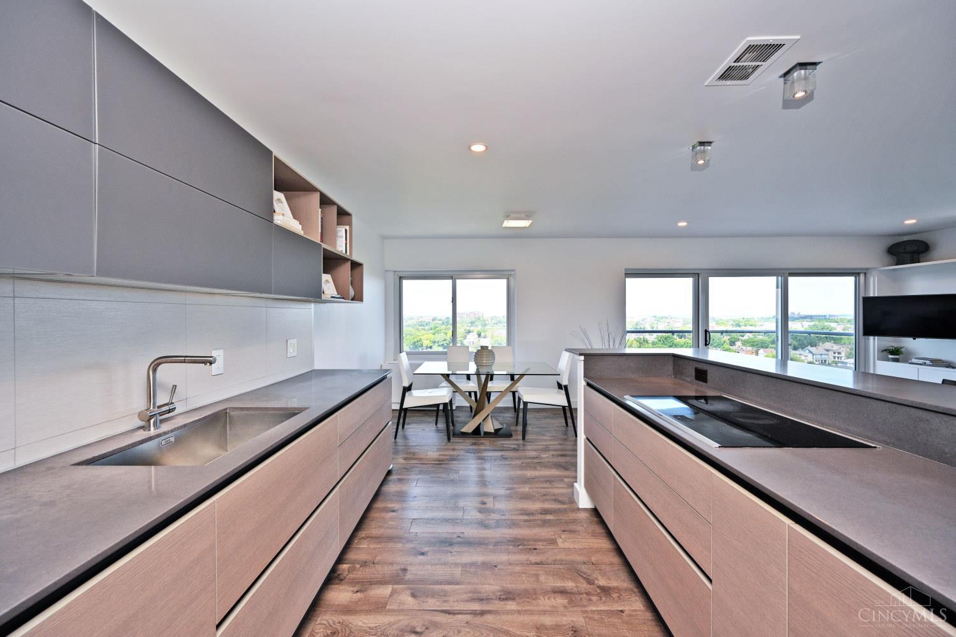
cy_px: 318
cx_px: 478
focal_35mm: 14
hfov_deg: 104.3
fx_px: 372
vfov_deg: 81.2
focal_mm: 14
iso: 140
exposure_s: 1/125
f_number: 5.6
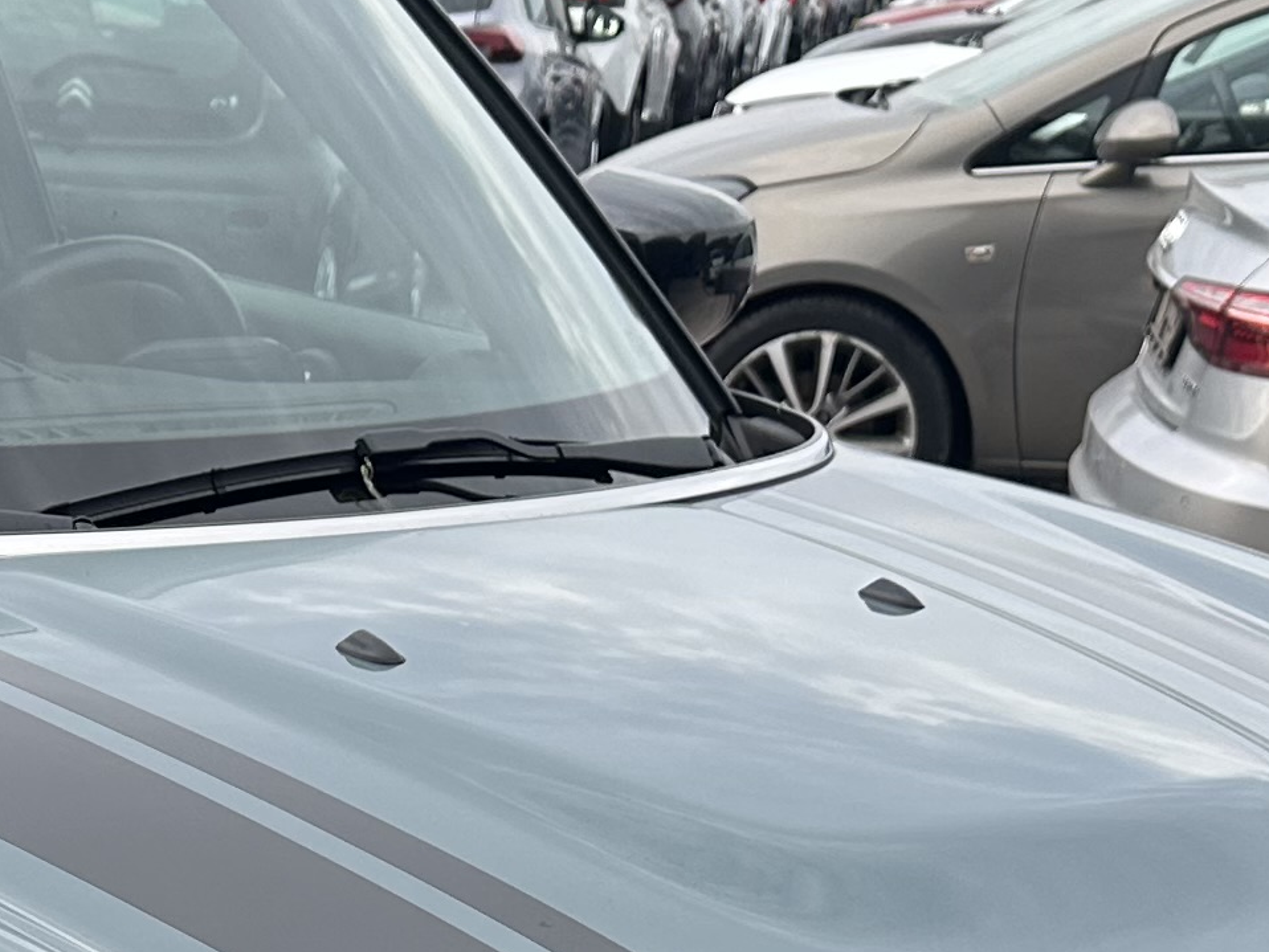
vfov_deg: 13.9
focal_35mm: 101
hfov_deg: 18.8
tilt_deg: -19.7
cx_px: -90
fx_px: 3704
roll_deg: -2.6
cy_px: 1360
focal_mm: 6.86
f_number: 1.78
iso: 80
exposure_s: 1/850
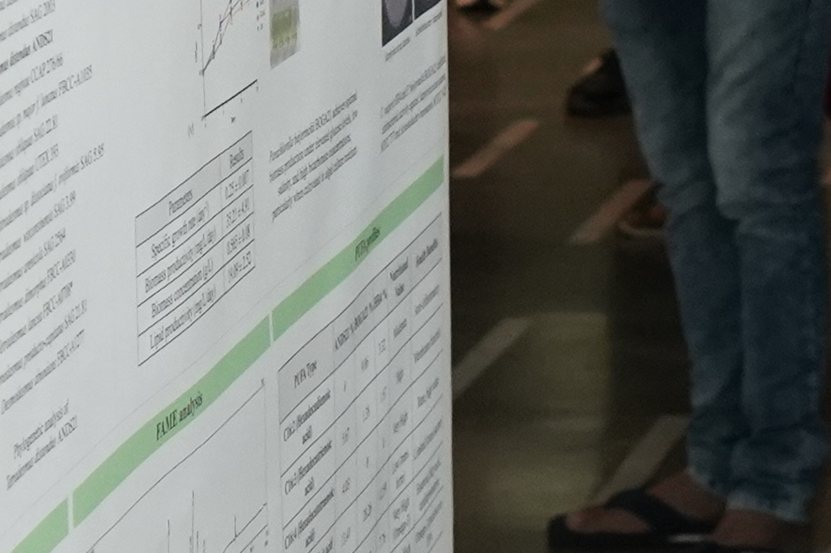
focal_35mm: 204
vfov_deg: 6.6
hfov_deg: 10.1
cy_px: -310
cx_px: 637
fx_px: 4708
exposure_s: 1/125
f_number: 6.3
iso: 3200
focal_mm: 32
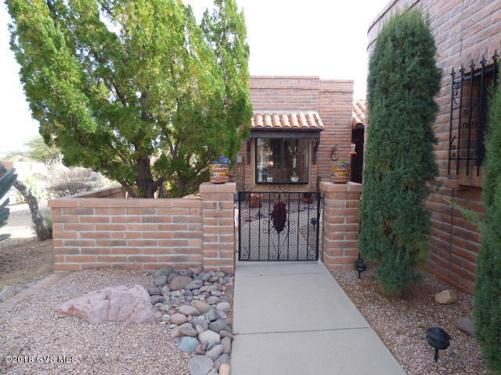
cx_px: 250
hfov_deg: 81.7
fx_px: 289
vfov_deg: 66.0
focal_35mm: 20
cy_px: 188
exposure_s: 1/250
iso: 100
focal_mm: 3.58
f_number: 2.8
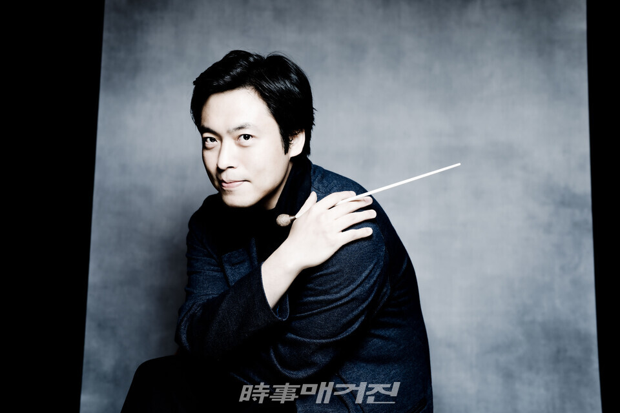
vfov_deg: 27.0
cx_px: 310
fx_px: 861
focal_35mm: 50
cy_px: 206
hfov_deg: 39.6
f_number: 4
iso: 160
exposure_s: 1/160
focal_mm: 50
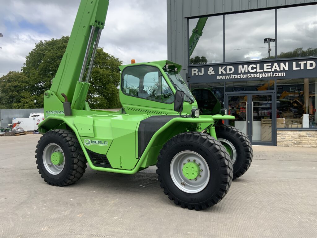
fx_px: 266
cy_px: 119
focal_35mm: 29
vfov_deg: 48.2
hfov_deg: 61.7
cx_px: 158
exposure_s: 1/997
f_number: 1.8
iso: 16
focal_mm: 3
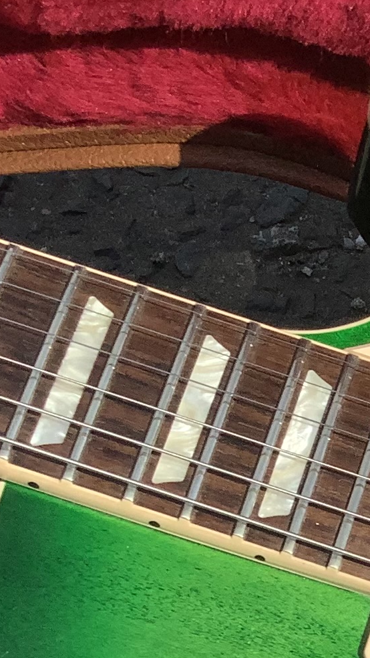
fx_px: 1952
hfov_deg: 10.0
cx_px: 765
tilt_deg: -68.8
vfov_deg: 18.2
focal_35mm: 112
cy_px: 764
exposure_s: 1/2262
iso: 25
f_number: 2.4
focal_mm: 3.3
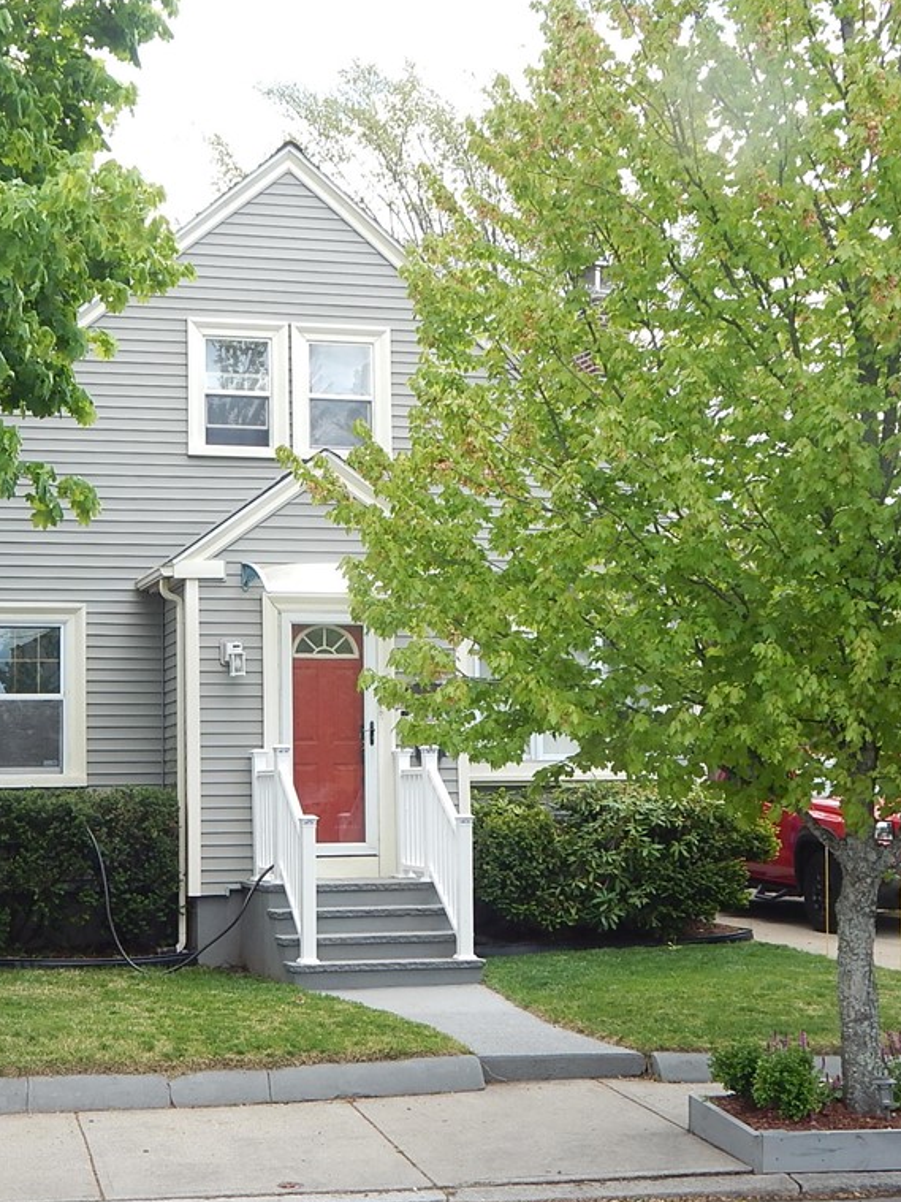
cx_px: 302
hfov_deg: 25.1
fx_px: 2013
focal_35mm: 58
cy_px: 600
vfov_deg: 33.2
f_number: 3.6
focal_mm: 7.7
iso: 125
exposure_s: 1/200
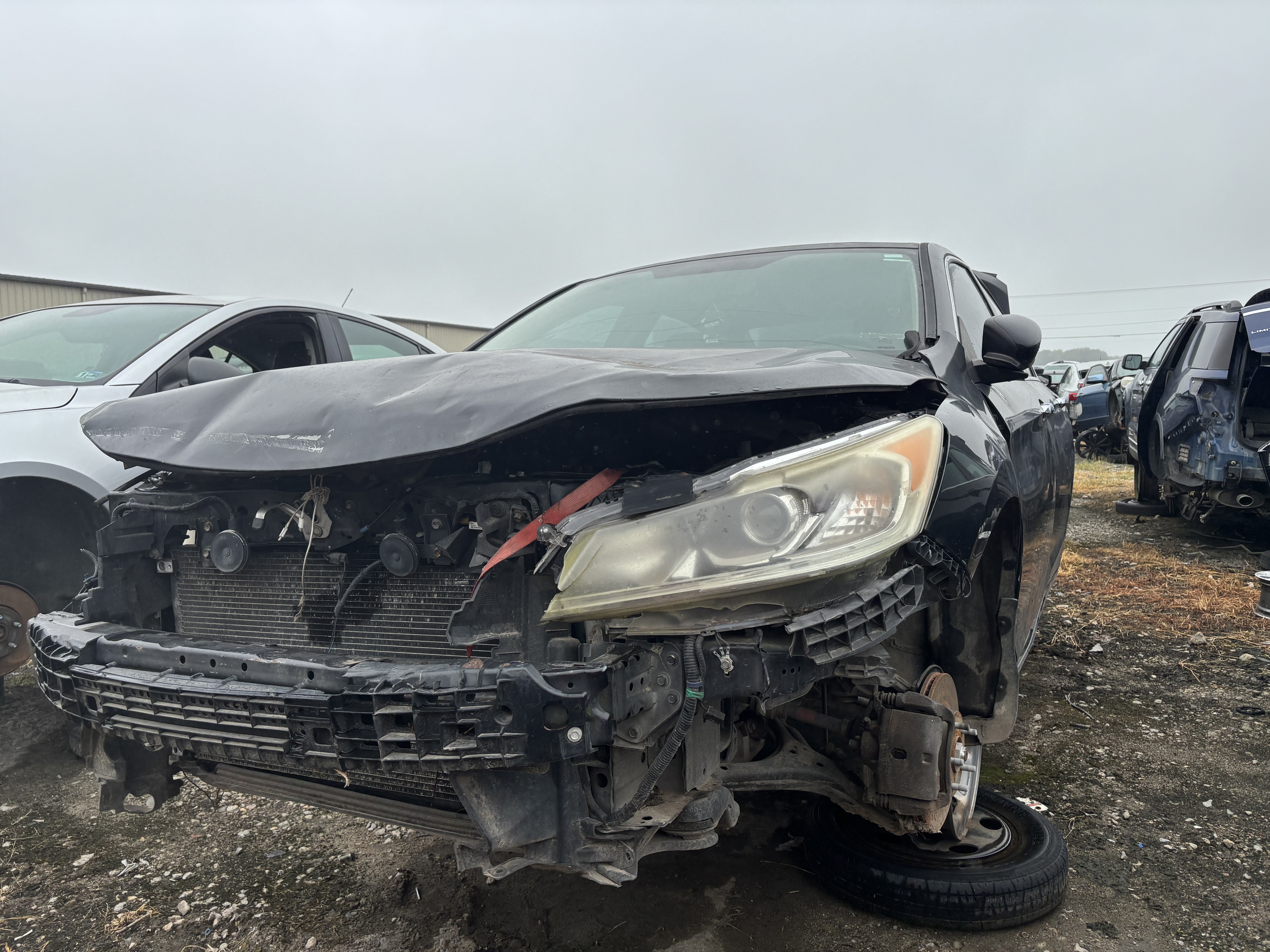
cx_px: 635
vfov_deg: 53.1
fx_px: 954
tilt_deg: -7.0
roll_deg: +0.5
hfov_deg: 67.3
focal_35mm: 26
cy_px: 476
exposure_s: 1/1616
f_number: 1.6
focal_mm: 5.96
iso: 50
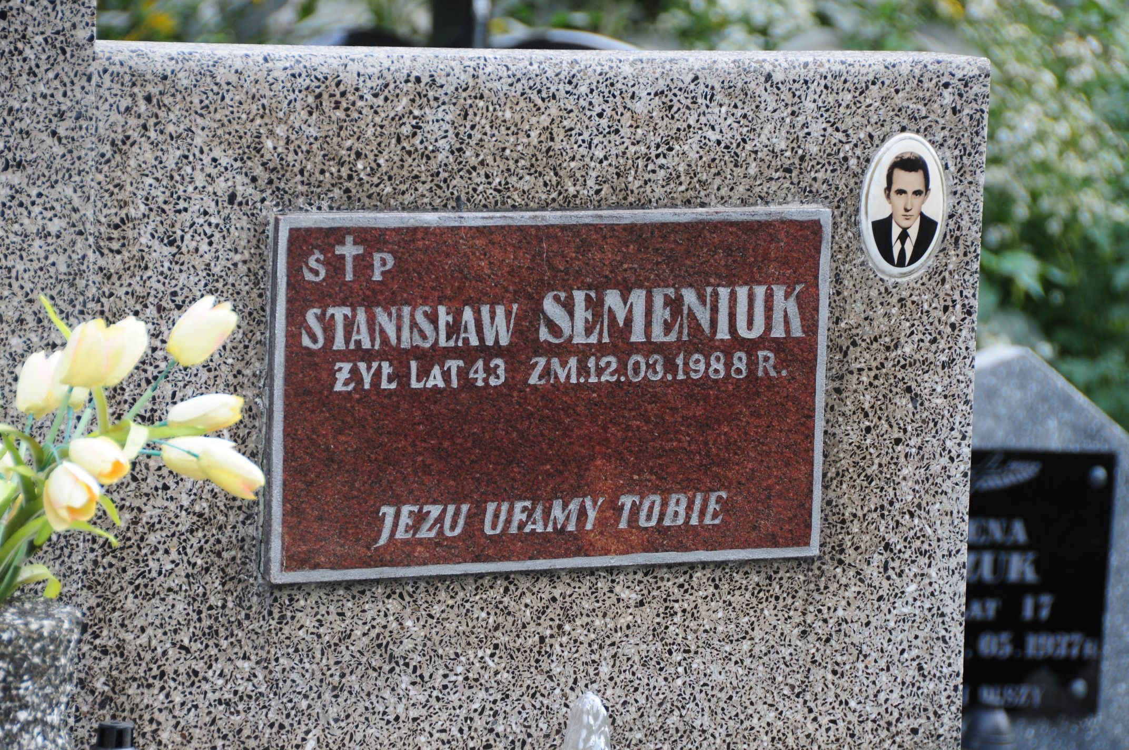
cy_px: 375
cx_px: 564
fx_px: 6108
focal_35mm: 195
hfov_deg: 10.6
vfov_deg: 7.0
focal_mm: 130
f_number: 7.1
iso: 400
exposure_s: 1/250
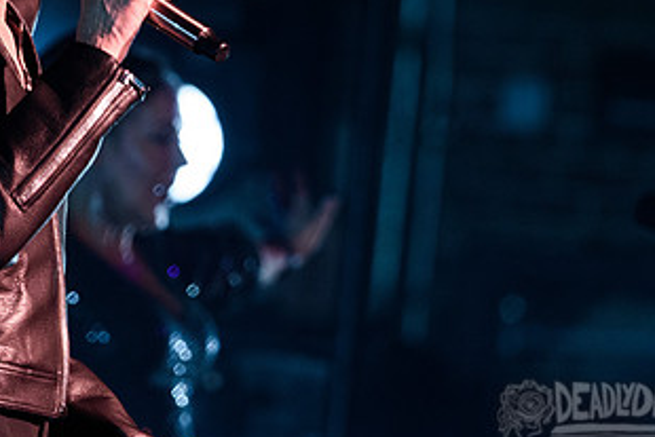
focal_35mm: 898
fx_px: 16345
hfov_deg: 2.3
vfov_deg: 1.5
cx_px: 135
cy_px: 48
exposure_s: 1/250
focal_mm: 480
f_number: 6
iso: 4000
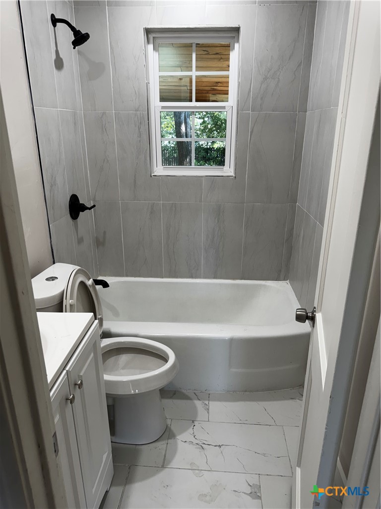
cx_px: 190
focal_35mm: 24
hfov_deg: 56.8
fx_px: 352
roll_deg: +0.9
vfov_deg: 71.6
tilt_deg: -19.4
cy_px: 254
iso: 80
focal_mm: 6.76
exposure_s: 1/120
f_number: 1.78
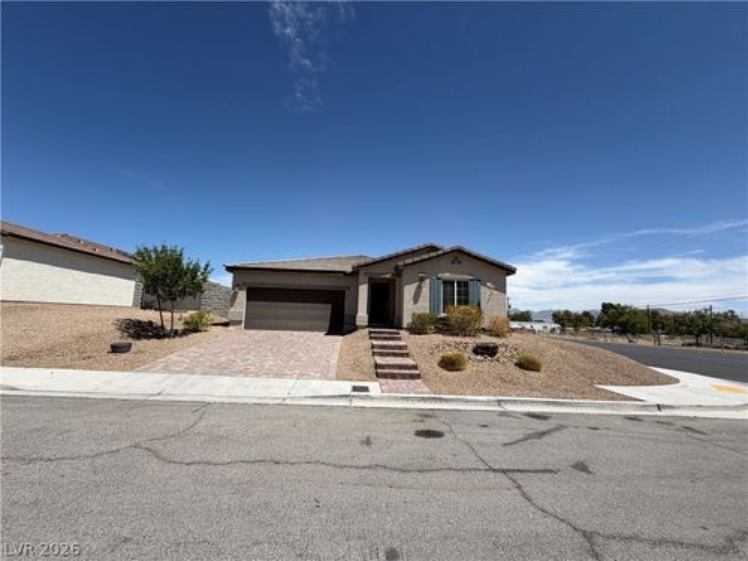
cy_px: 280
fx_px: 303
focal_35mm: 14
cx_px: 374
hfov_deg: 102.1
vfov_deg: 85.7
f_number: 2.2
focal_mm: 2.22
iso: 20
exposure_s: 1/1312
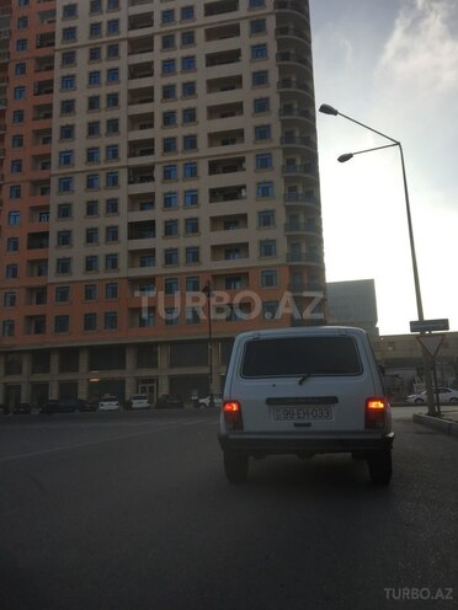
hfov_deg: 48.2
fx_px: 512
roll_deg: +1.8
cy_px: 305
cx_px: 229
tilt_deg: +10.0
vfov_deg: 61.7
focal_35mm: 29
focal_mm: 4.15
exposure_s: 1/2137
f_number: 2.2
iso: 25
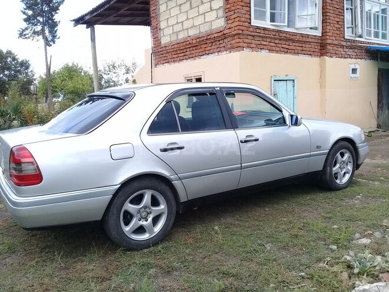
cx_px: 194
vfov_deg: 45.4
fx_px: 348
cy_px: 146
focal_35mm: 31
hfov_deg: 58.4
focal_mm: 3.3
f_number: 2.2
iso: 50
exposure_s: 1/245
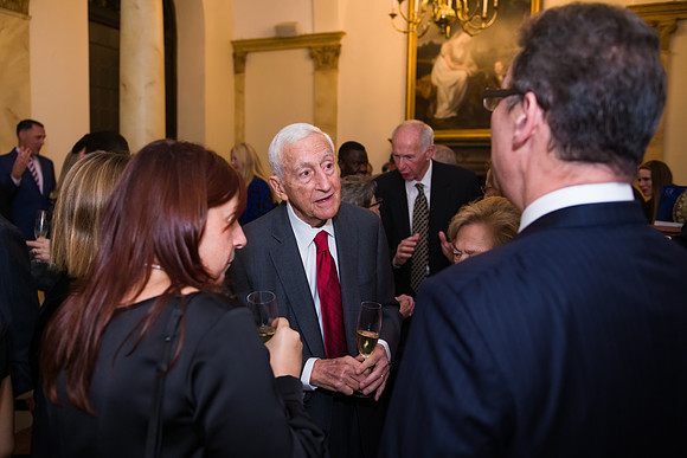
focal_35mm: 29
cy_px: 210
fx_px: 559
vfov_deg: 44.5
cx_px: 314
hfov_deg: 63.0
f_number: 3.2
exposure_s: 1/100
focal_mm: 27
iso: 1000
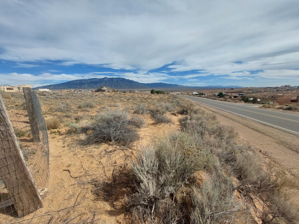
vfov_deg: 89.9
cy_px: 112
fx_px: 112
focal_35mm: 13
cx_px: 150
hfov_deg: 106.2
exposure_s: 1/2551
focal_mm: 1.74
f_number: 2.2
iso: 50
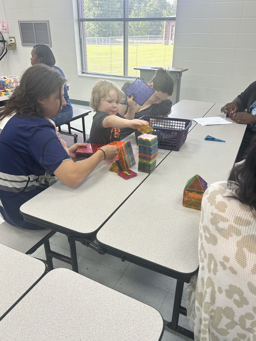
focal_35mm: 27
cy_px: 172
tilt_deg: -26.9
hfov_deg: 51.4
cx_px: 129
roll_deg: -1.7
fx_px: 266
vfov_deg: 65.3
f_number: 1.5
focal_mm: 5.7
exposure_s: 1/120
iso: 80
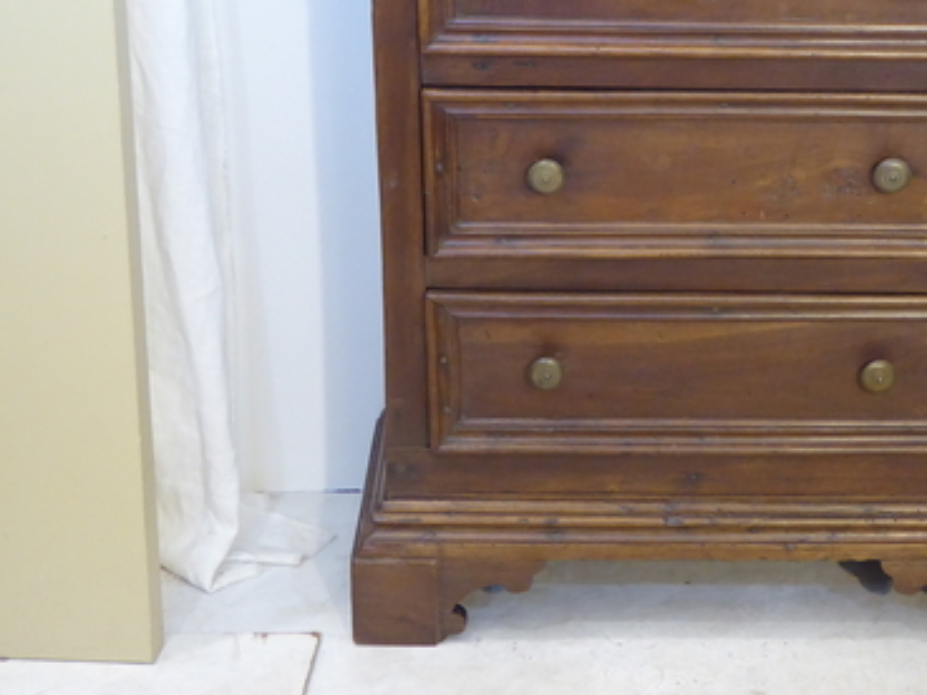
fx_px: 2142
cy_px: 171
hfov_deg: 24.2
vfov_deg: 18.3
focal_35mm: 80
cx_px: 670
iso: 400
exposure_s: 1/4
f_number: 4
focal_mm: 8.4
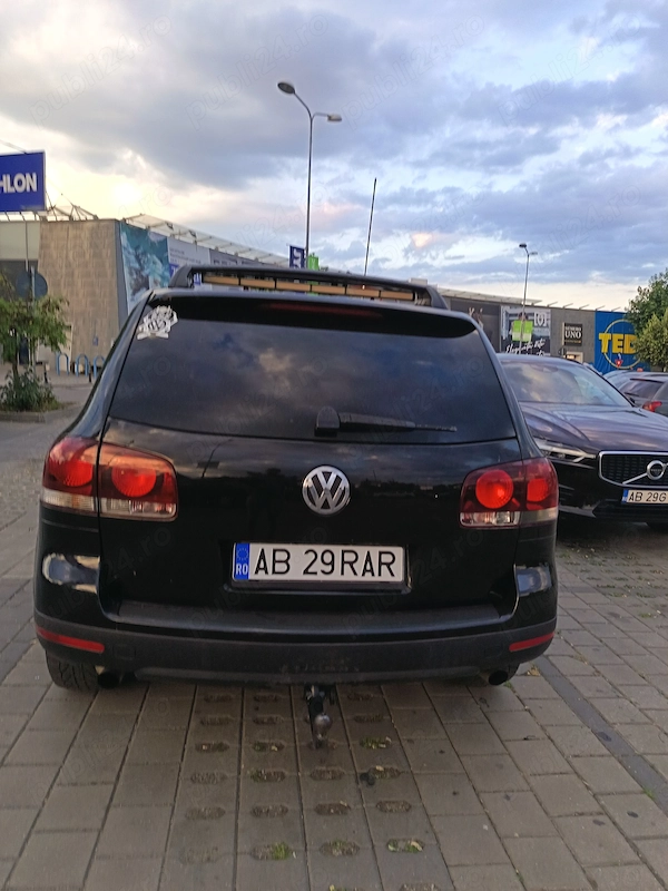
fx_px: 618
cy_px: 446
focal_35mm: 24
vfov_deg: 71.6
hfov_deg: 56.8
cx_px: 334
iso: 256
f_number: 1.75
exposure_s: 1/100
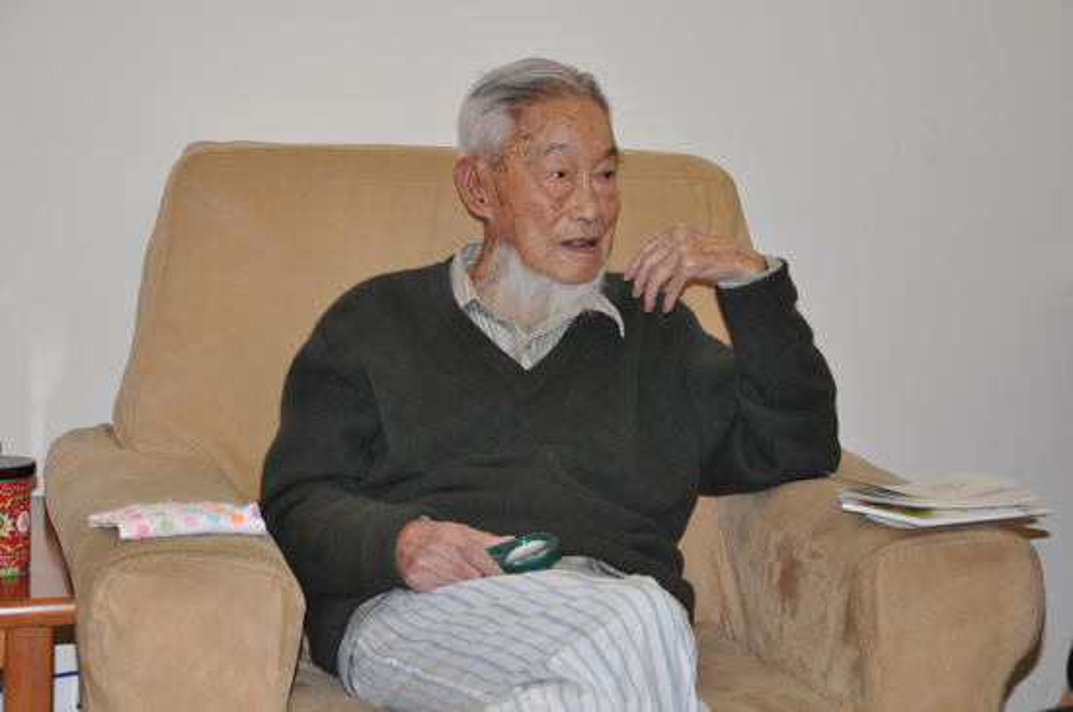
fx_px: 2589
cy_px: 356
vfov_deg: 15.7
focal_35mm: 87
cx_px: 536
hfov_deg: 23.4
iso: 250
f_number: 5
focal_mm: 58
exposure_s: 1/60
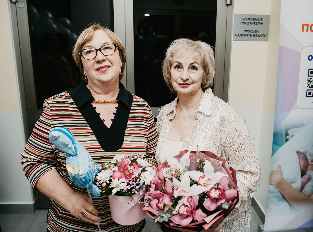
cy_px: 110
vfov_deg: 44.3
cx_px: 171
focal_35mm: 32
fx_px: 285
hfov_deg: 57.5
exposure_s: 1/160
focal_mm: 24
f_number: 4
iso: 160
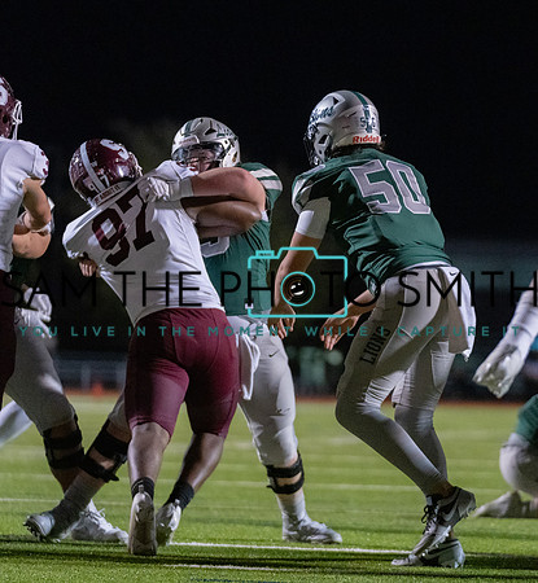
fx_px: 4008
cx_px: 377
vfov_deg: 8.3
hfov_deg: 7.7
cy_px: 276
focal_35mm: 219
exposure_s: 1/1250
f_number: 2.8
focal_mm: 142
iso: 10000
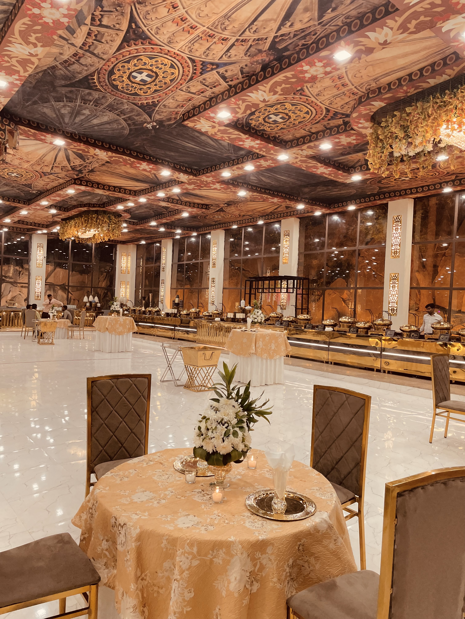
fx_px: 466
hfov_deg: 53.1
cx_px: 232
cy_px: 310
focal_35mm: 26
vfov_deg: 67.3
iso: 125
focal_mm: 4.2
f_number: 1.6
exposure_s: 1/60
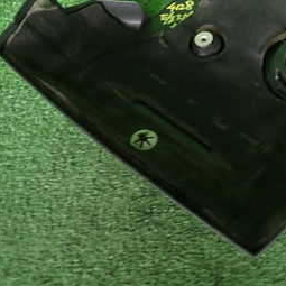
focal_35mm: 52
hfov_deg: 30.6
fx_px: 486
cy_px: 55
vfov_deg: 31.9
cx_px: 280
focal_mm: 4.5
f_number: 2
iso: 200
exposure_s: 1/30
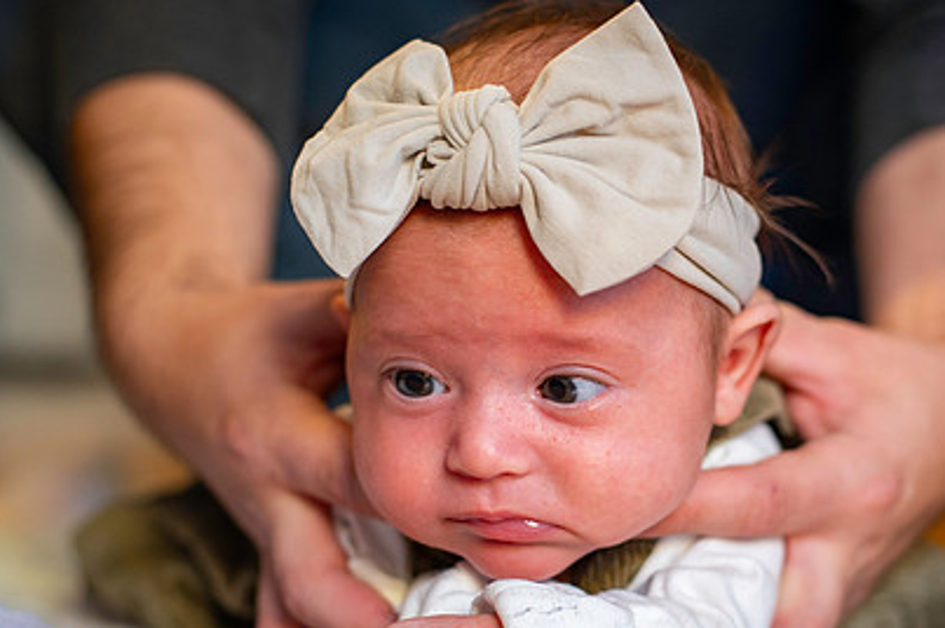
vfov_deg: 18.8
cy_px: 408
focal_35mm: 72
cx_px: 570
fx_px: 1888
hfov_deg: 28.0
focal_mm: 50
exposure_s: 1/60
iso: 1000
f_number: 3.2
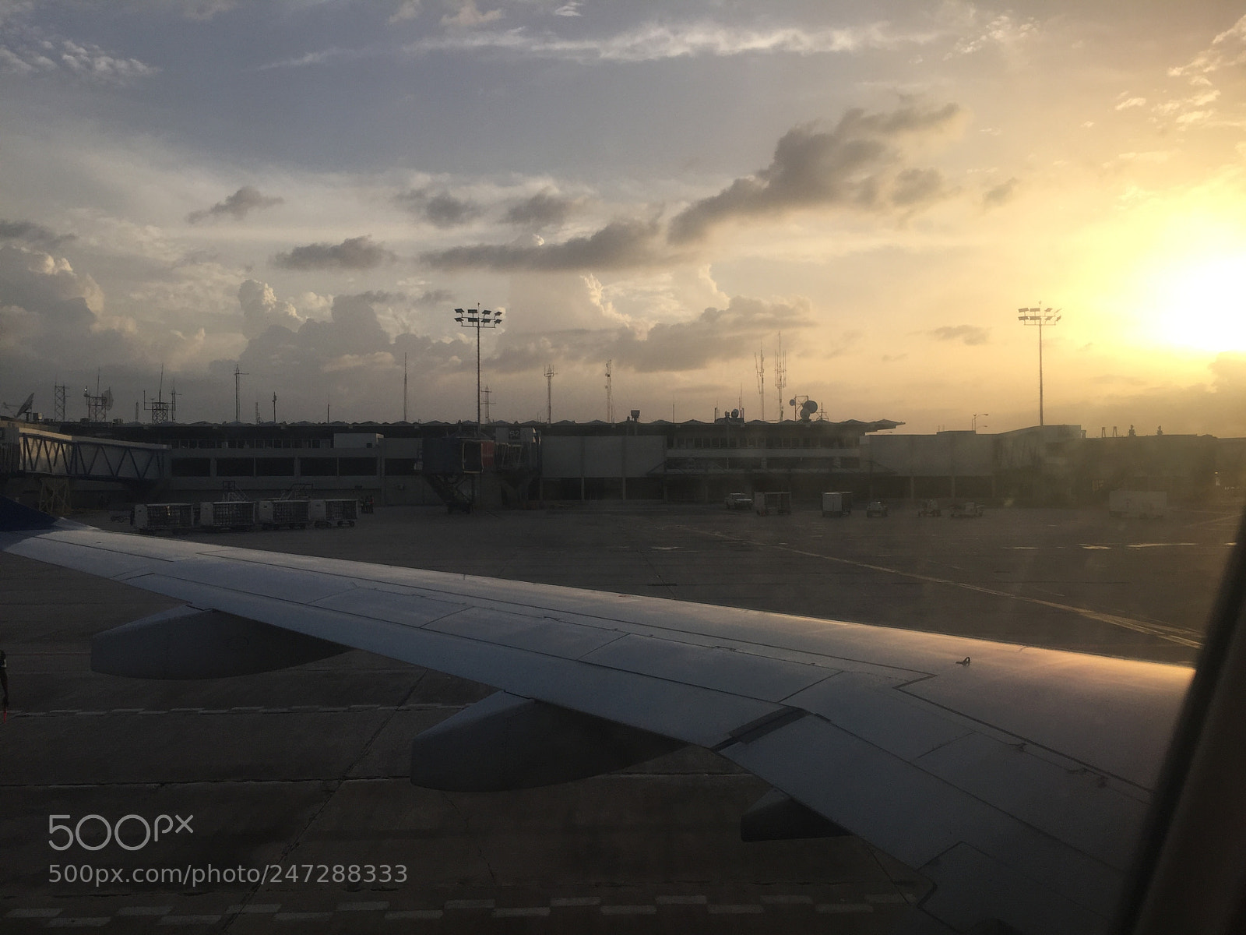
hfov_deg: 61.7
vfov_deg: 48.2
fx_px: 1044
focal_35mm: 29
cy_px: 468
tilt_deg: +0.5
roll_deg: -1.1
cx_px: 623
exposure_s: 1/590
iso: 32
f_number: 2.2
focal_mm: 4.15
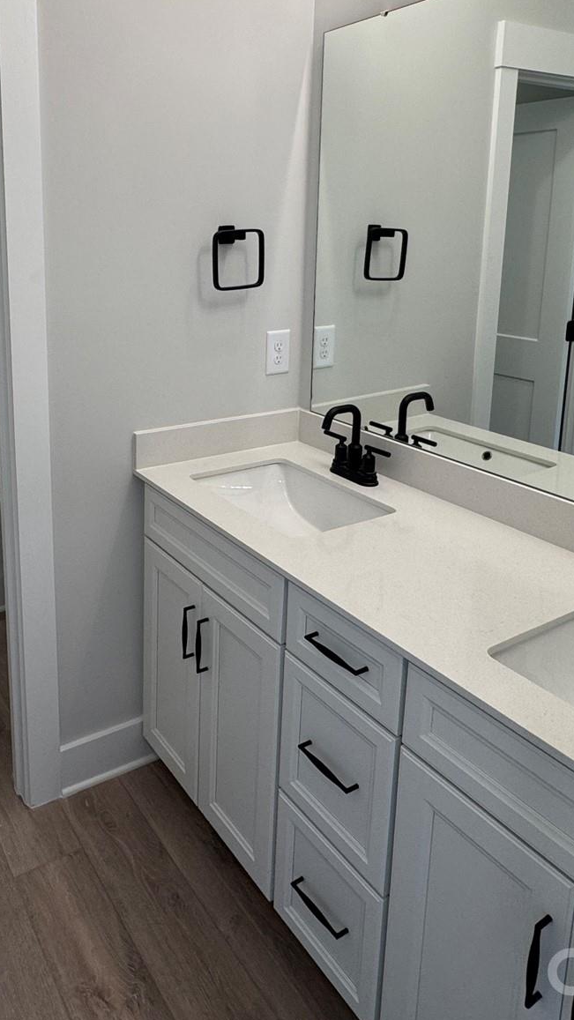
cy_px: 361
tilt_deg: -10.5
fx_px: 730
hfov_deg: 42.1
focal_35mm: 27
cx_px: 175
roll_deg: -0.9
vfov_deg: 68.4
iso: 100
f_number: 2.2
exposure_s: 1/120
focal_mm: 2.22
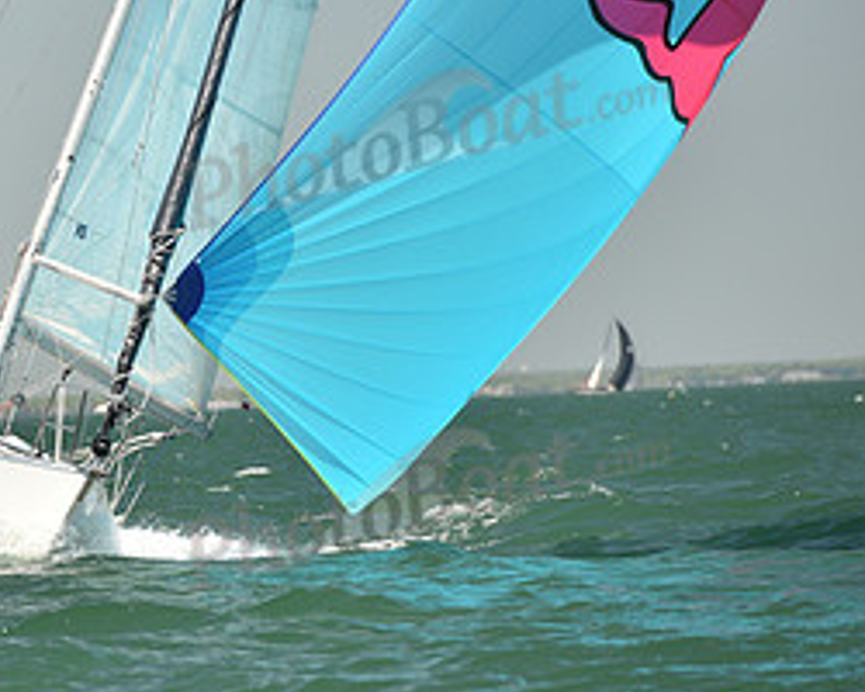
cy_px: 368
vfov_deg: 3.6
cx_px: 7
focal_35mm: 436
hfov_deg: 4.4
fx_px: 11162
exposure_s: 1/800
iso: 250
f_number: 4
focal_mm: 200
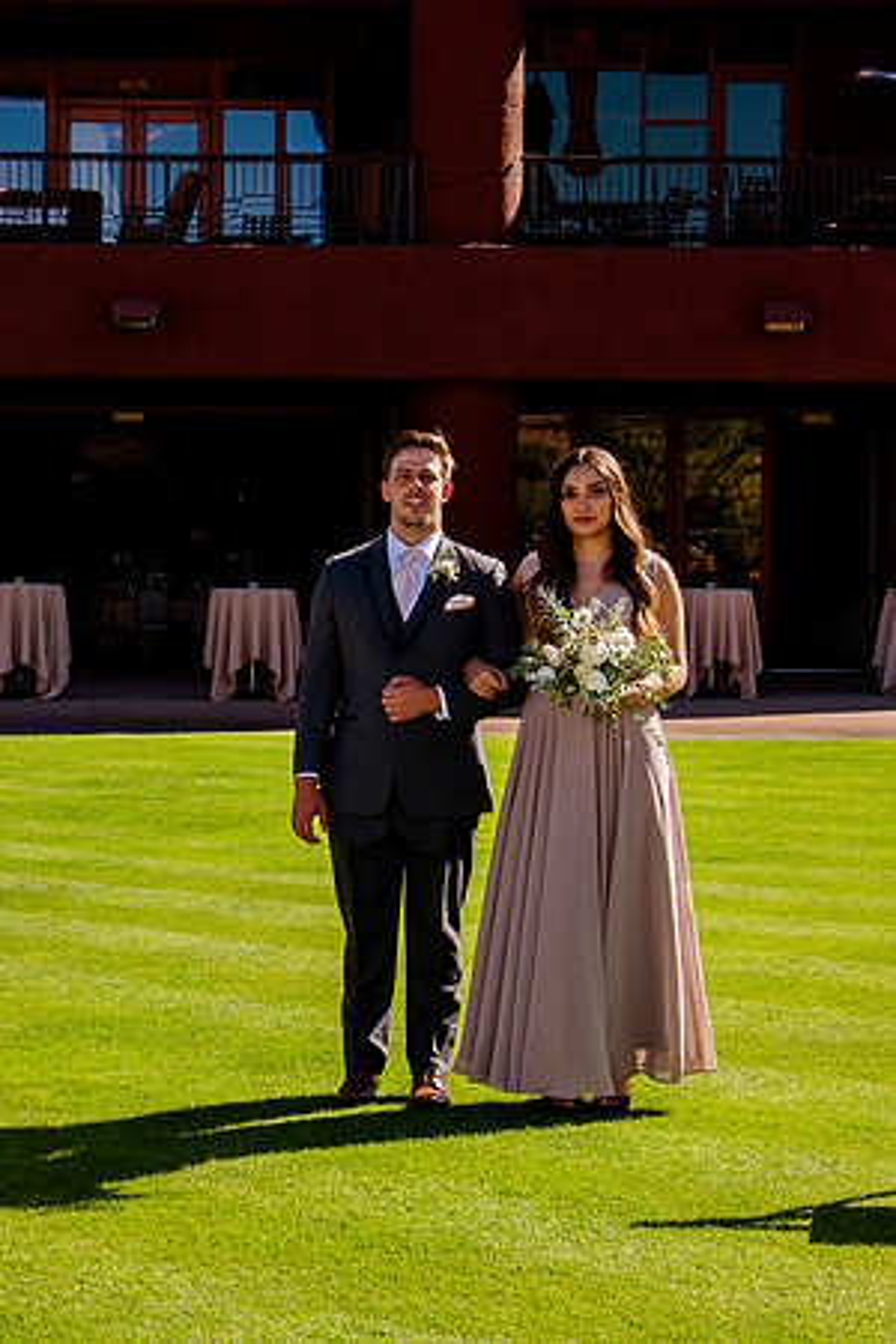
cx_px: 175
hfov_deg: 14.9
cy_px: 623
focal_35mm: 91
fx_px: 3401
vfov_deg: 22.3
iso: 125
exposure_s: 1/320
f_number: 5.6
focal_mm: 44
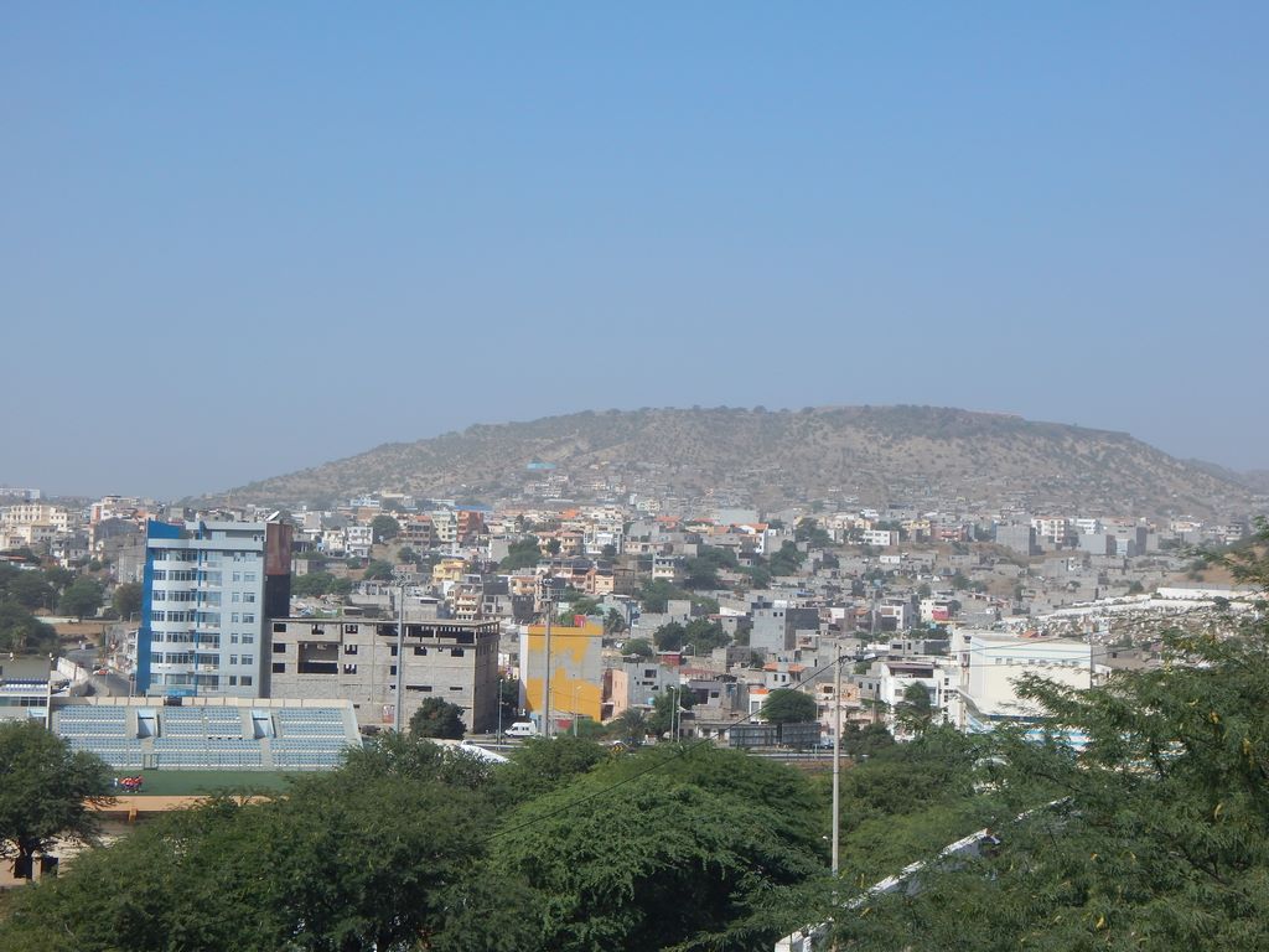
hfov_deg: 31.7
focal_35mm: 61
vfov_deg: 24.0
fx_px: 2236
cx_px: 634
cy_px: 476
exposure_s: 1/400
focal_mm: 10.9
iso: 125
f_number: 7.9
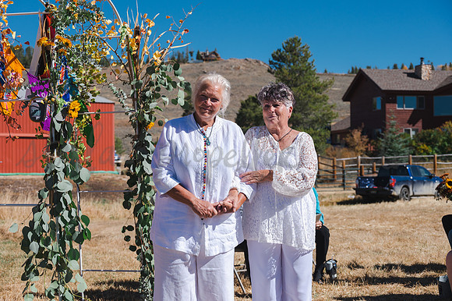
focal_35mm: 58
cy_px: 150
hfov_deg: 34.5
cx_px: 226
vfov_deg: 23.4
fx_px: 728
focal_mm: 58
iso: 160
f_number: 5.6
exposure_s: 1/1250
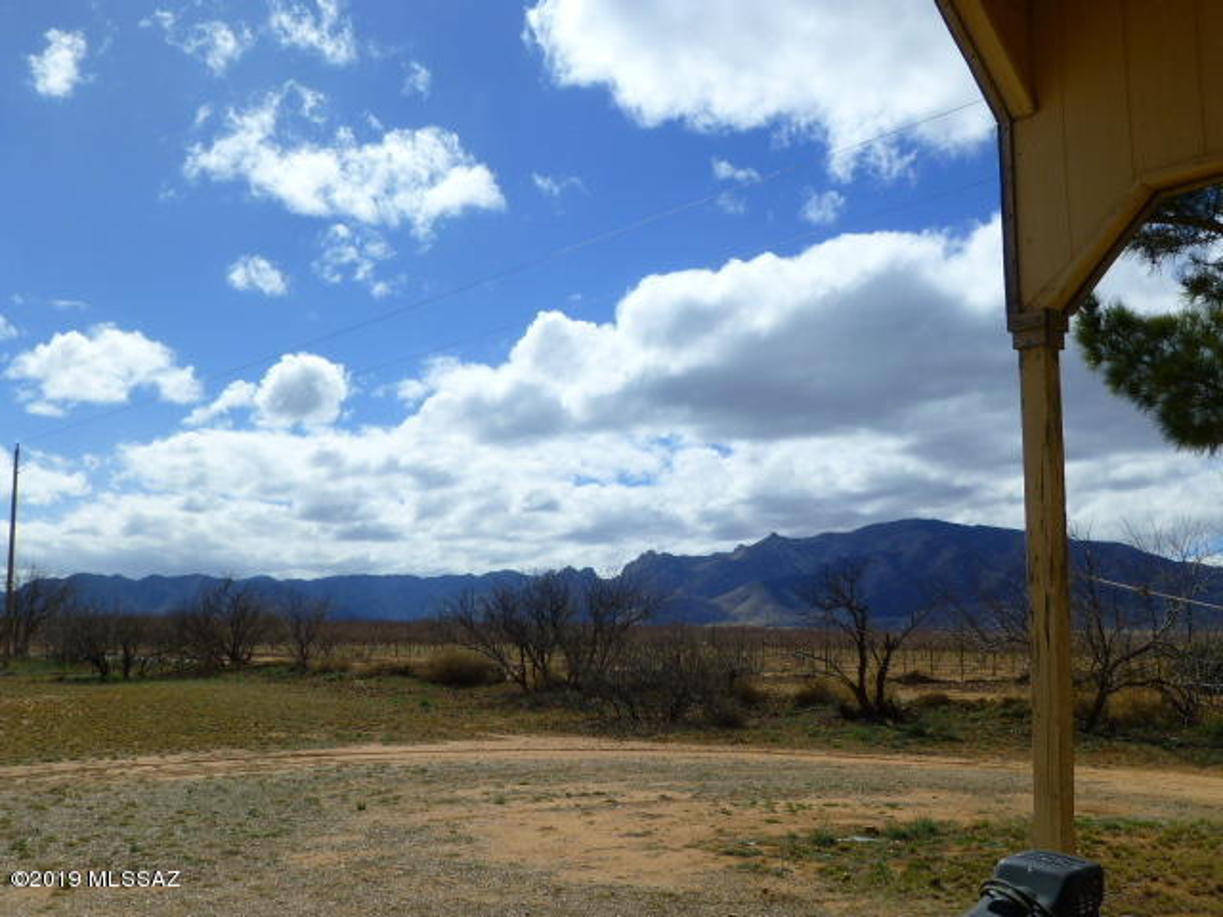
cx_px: 612
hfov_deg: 54.0
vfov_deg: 41.8
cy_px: 458
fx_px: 1201
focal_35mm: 34
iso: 100
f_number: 4.5
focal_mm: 6.1
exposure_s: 1/2000
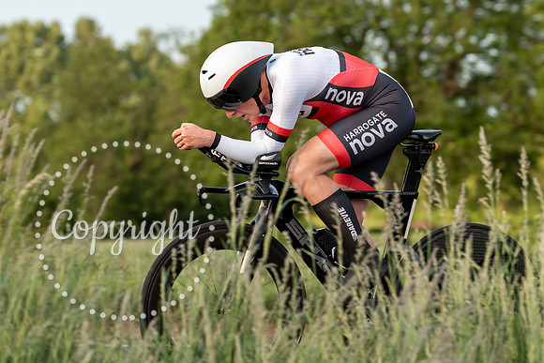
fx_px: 3141
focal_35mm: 208
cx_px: 311
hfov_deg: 9.9
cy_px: 150
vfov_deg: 6.6
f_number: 4
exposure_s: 1/1000
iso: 400
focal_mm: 123
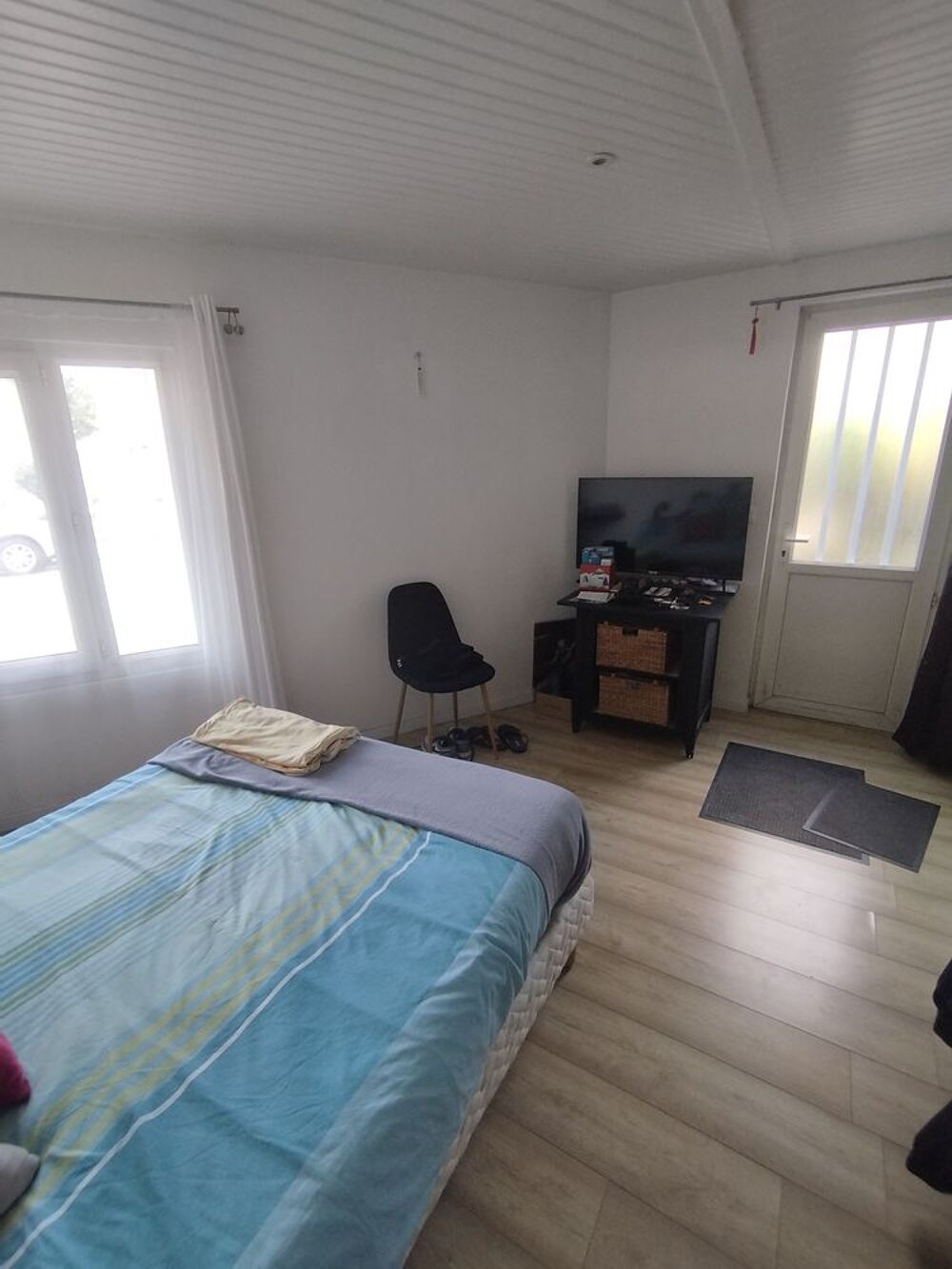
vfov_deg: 94.5
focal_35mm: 16
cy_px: 634
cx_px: 476
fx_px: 587
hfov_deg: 78.1
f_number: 2.2
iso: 100
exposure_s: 1/100
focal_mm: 1.65
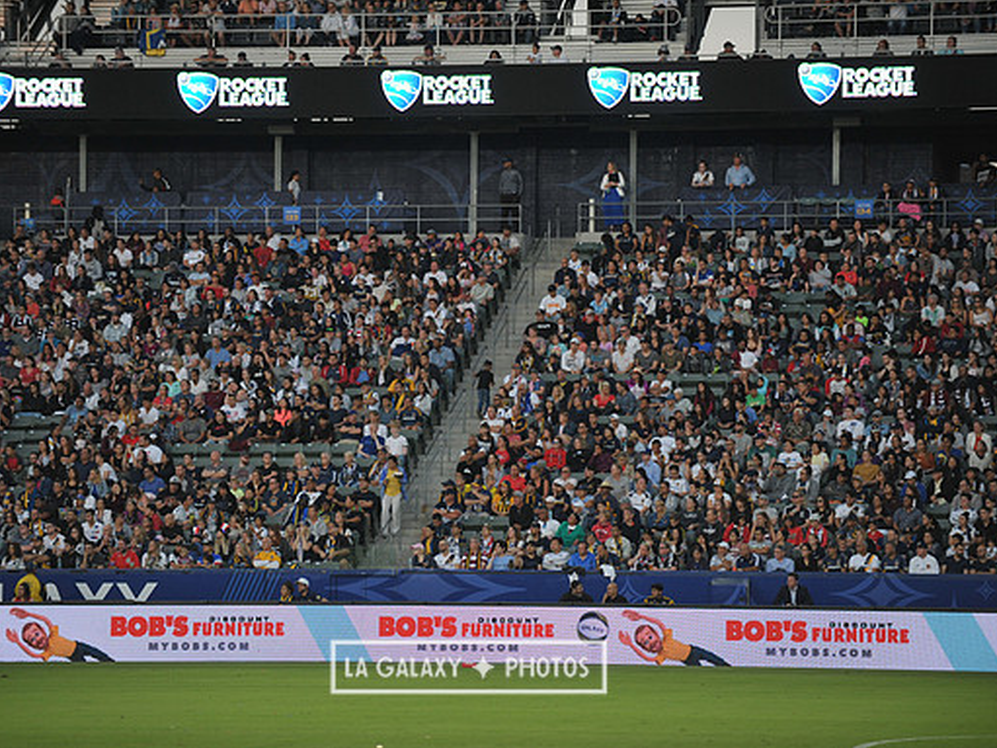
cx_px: 468
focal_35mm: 169
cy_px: 373
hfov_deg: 11.7
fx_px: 4866
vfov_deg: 8.8
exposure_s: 1/800
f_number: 2.8
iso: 640
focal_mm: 155
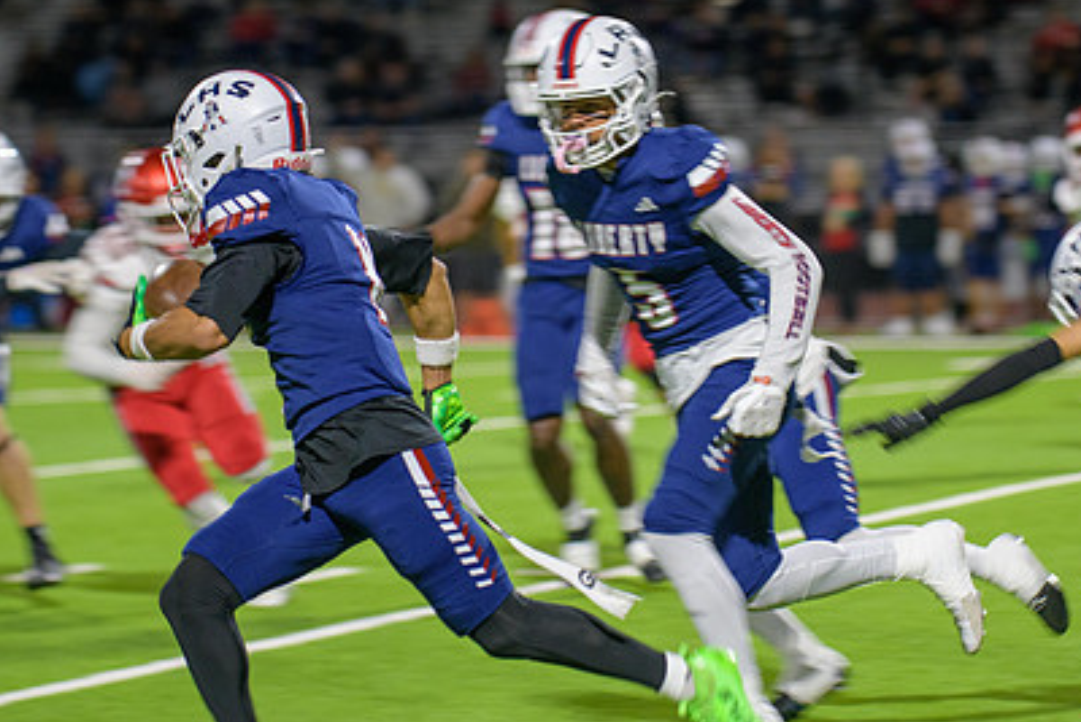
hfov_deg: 9.8
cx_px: 673
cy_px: 315
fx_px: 6308
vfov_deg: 6.5
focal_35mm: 210
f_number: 2.8
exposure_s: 1/250
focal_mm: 145
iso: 1250
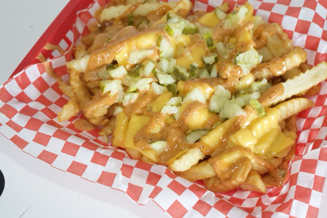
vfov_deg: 17.0
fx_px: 726
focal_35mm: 80
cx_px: 223
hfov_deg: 25.2
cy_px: 86
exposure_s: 1/125
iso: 2000
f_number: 5
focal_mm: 55
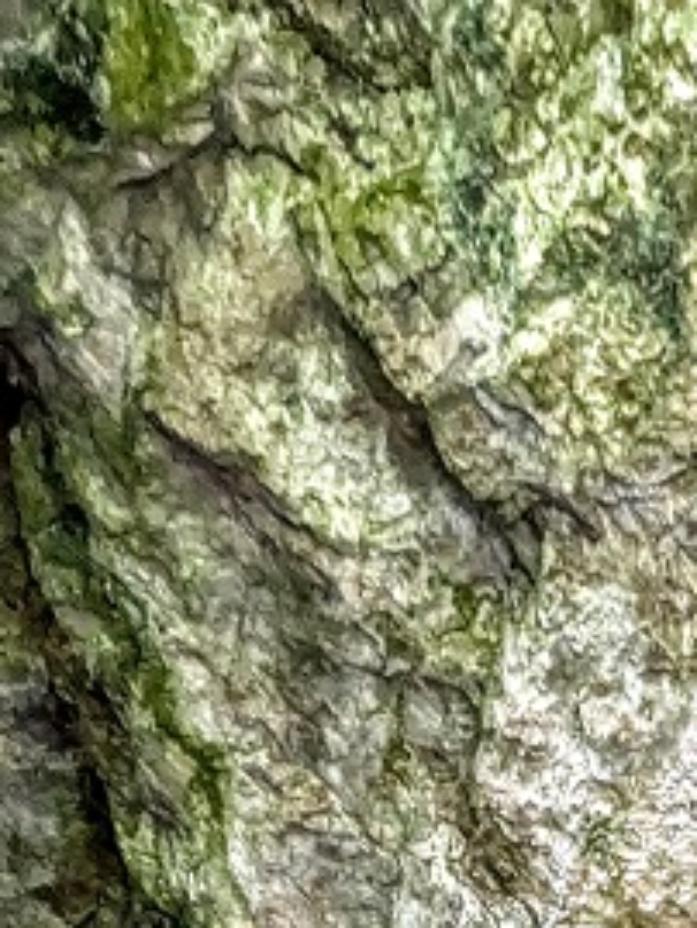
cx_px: 659
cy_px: 1721
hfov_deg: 26.8
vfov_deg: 21.4
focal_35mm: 52
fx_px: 1395
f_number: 2.2
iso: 1484
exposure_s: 1/25
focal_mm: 1.83
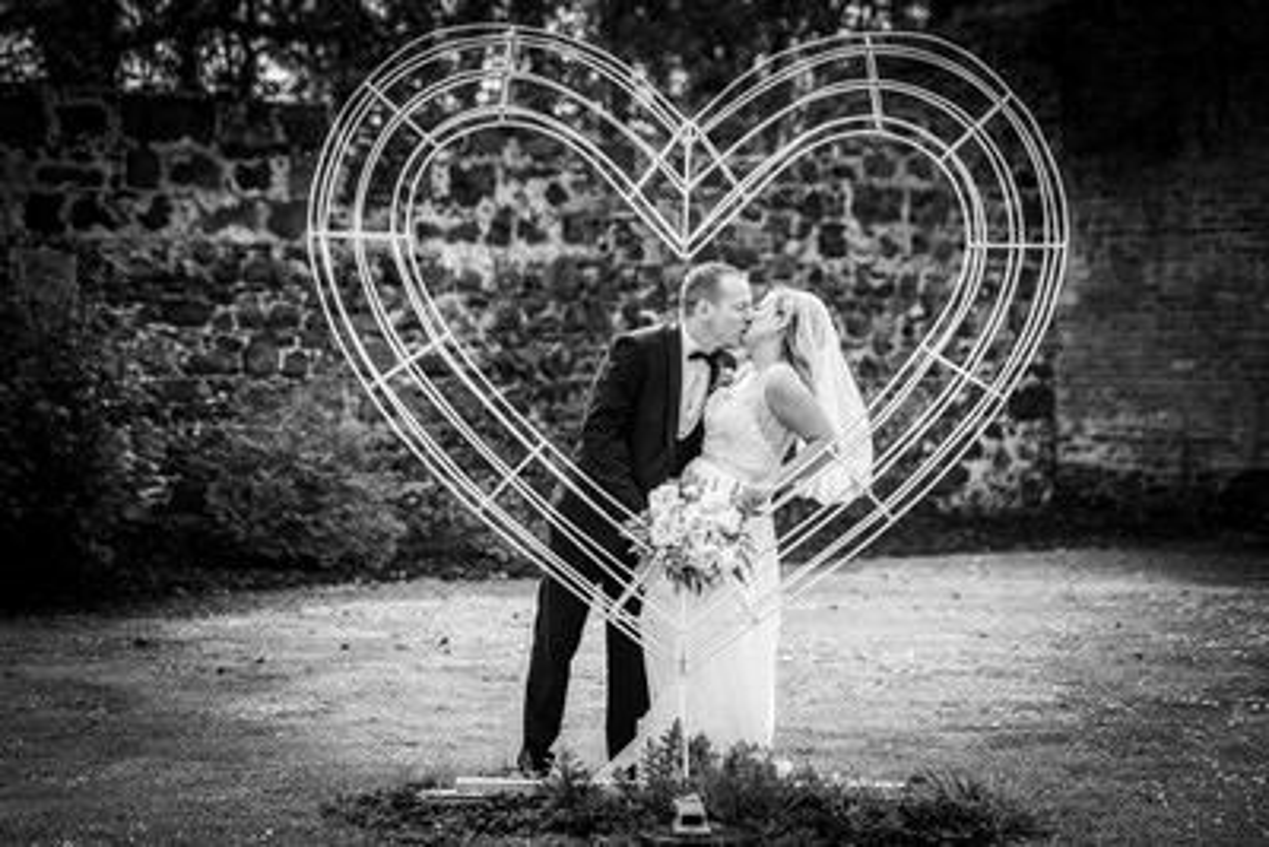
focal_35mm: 98
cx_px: 634
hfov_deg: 20.8
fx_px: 3456
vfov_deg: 14.0
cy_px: 424
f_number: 2.8
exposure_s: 1/400
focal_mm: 98
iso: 100
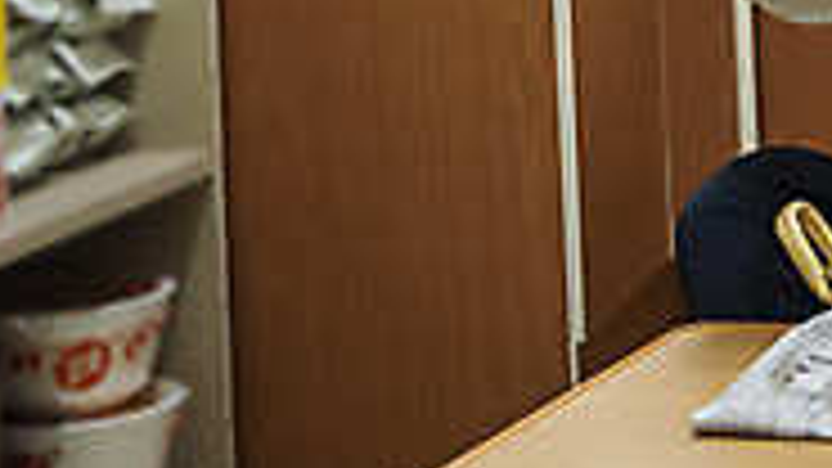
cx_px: 933
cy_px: -302
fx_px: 3000
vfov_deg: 8.6
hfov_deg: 15.3
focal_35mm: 136
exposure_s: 1/125
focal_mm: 40
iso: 640
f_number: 2.8
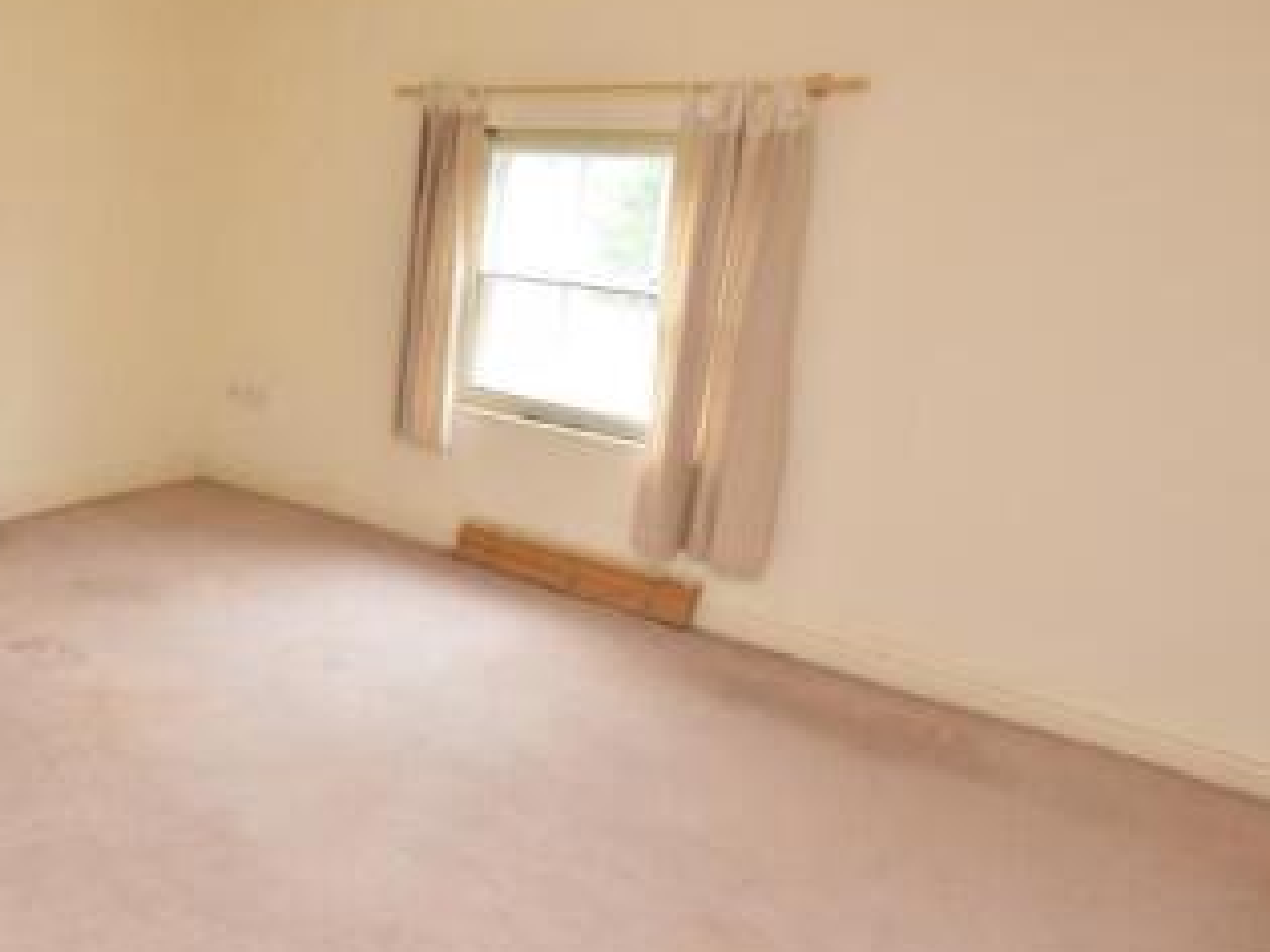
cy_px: 567
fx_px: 1100
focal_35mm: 30
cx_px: 224
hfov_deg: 55.1
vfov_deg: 46.5
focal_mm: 10
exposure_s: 1/125
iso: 800
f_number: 4
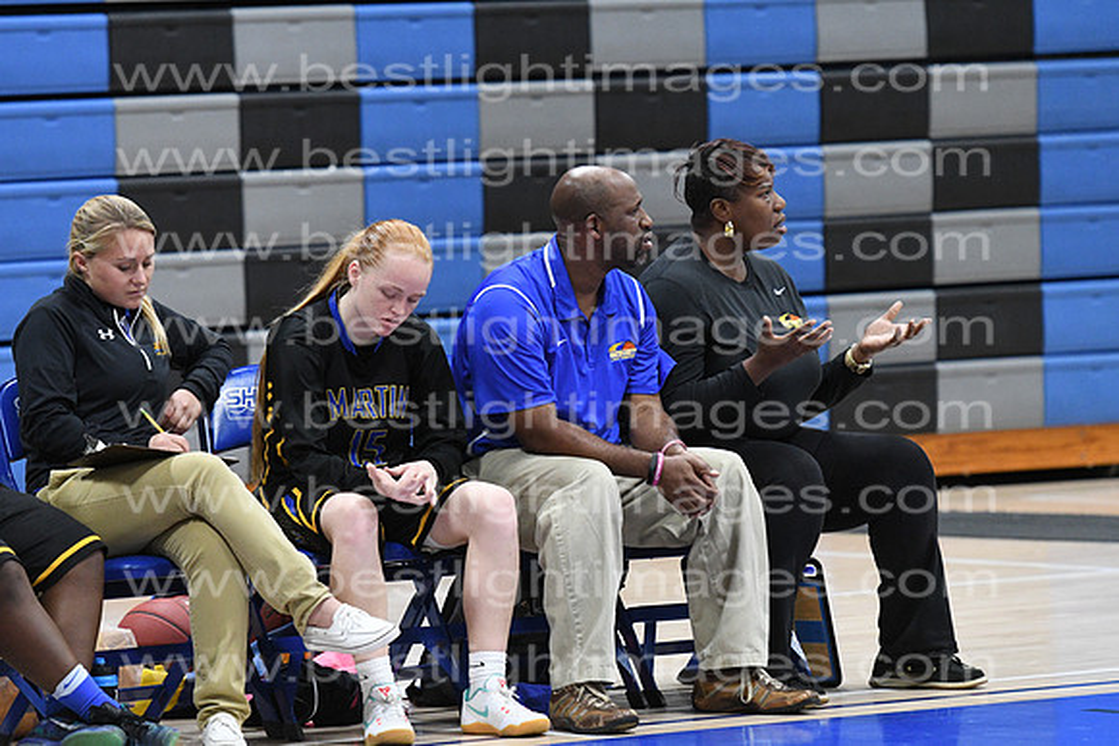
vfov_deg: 5.7
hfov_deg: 8.6
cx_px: 560
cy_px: 373
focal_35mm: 240
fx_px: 7461
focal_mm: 160
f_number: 3.2
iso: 5000
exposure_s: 1/640
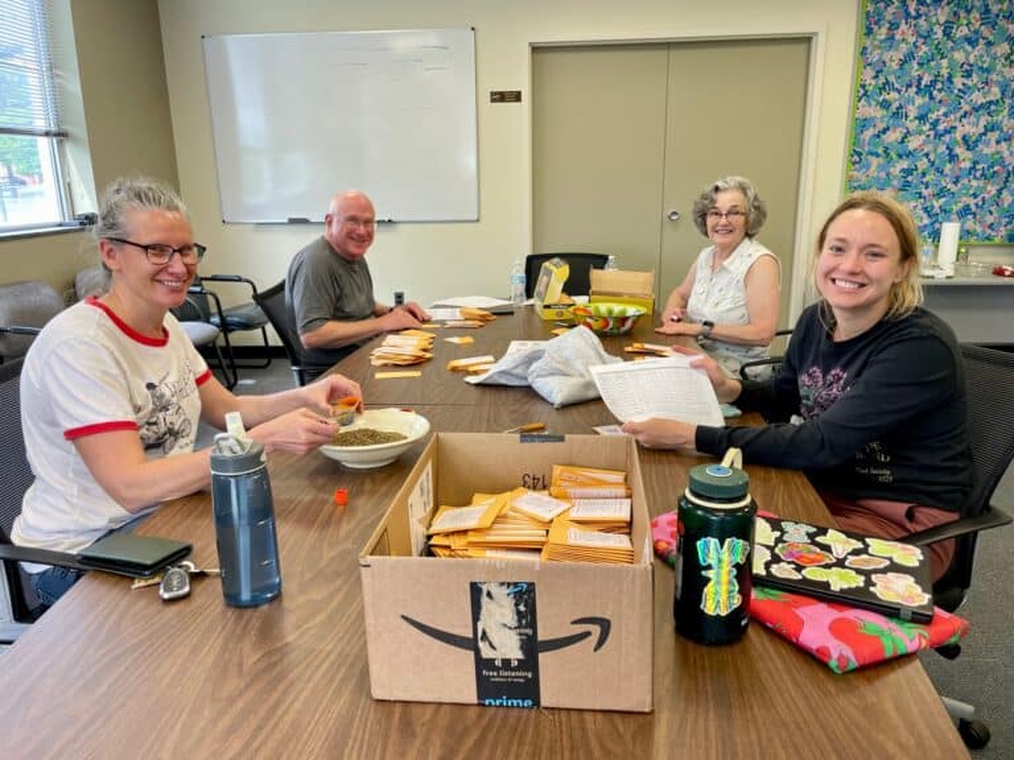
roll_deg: +0.7
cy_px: 380
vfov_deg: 53.1
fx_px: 762
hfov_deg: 67.3
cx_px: 507
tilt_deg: -14.9
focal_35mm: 26
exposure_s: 1/60
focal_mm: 4.2
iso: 64
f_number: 1.6
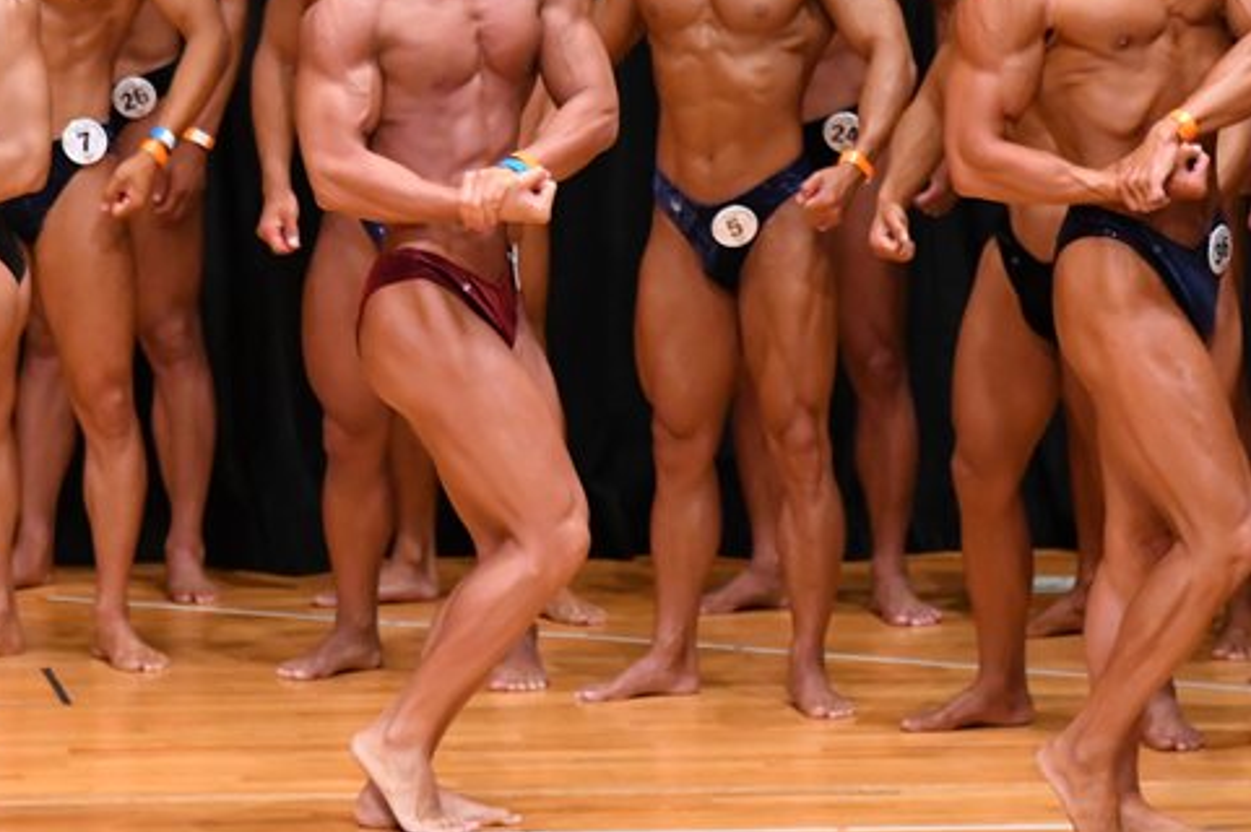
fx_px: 15105
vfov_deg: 3.2
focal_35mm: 435
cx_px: 430
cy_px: 299
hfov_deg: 4.7
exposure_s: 1/400
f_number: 5.6
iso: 5000
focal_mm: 180
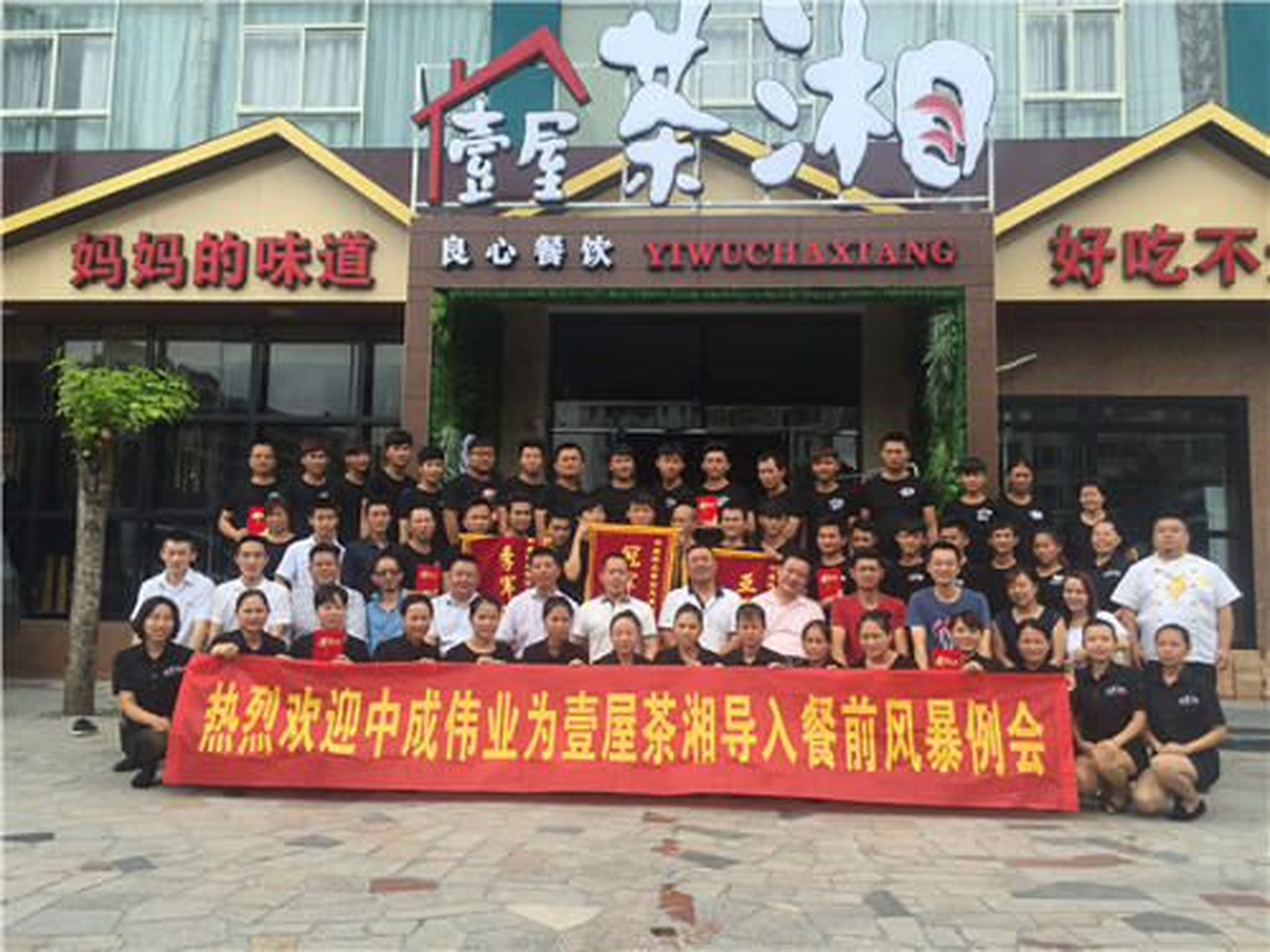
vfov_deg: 48.2
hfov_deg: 61.7
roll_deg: -3.0
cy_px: 476
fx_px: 1064
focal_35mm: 29
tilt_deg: +5.2
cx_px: 635
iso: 32
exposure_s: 1/732
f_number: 2.2
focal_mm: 4.15
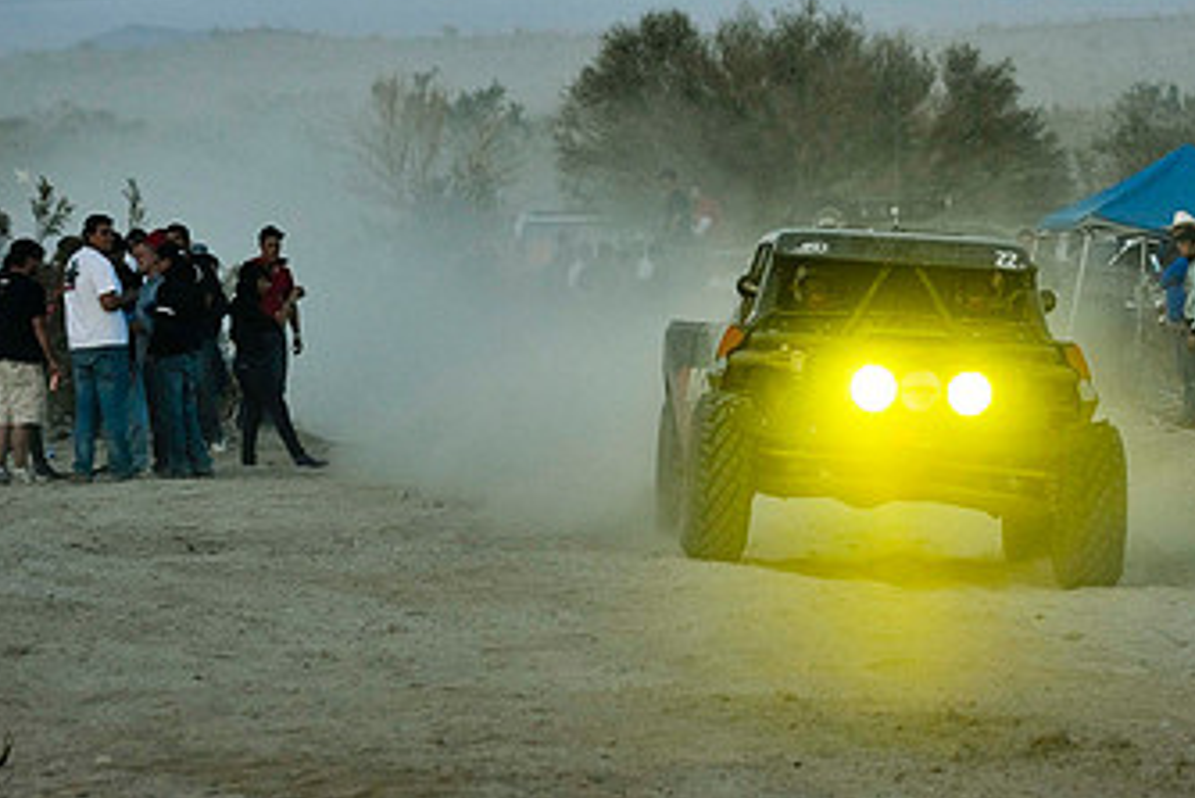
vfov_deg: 4.2
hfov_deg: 6.2
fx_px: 10958
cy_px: 548
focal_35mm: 330
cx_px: 880
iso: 1000
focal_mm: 190
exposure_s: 1/500
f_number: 7.1
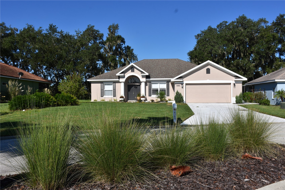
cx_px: 142
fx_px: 261
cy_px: 95
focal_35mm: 33
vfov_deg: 40.0
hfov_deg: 57.2
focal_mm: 22
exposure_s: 1/500
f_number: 8
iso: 140
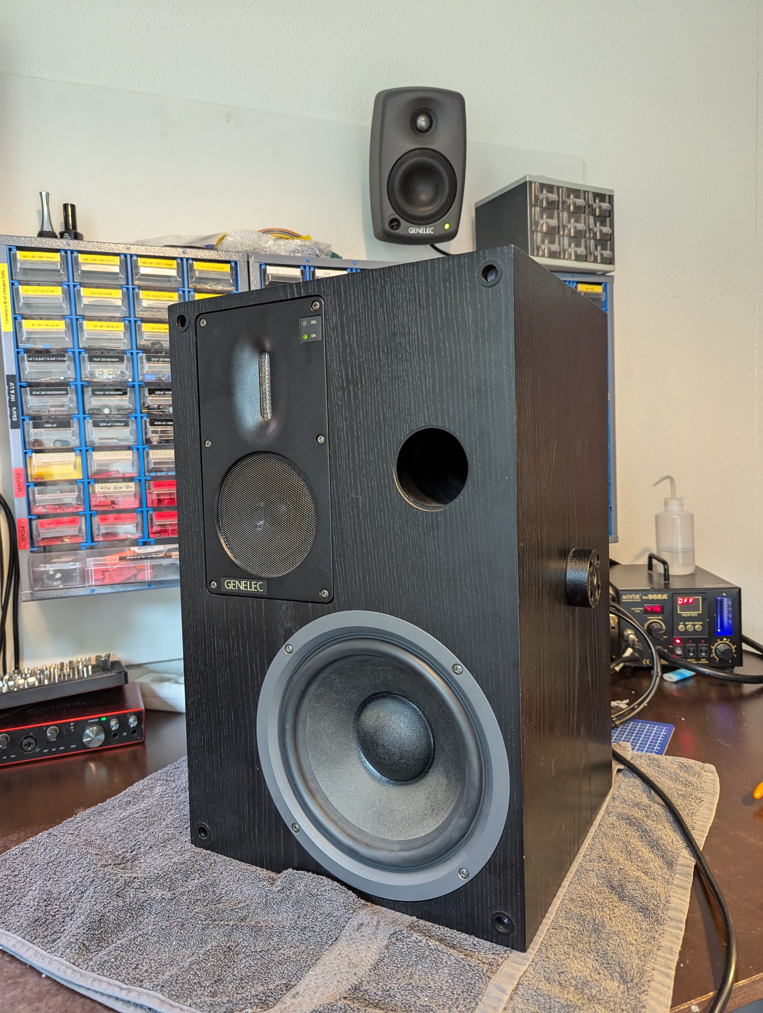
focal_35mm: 24
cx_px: 382
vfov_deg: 71.5
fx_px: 704
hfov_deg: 56.9
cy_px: 506
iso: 338
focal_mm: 6.81
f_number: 1.85
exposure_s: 1/42.9
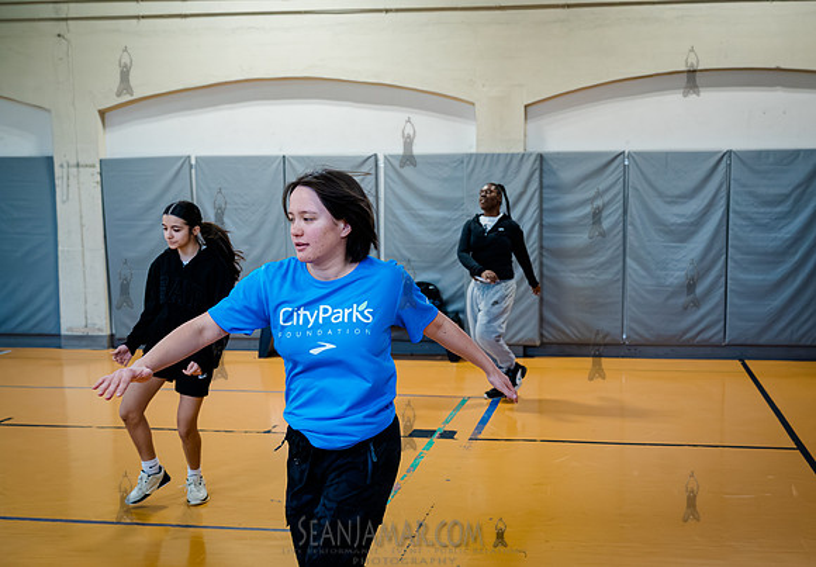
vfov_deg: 32.0
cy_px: 334
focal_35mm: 43
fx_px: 987
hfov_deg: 44.6
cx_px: 504
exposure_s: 1/640
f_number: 3.5
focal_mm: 35
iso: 5000
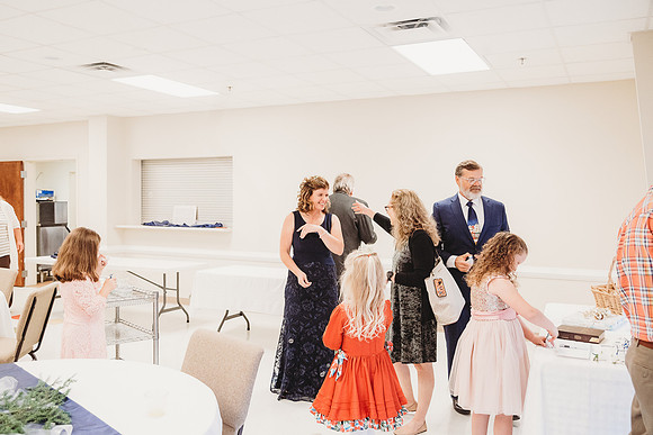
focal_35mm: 33
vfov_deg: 40.4
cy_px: 217
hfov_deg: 57.7
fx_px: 592
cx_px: 317
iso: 2500
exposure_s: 1/200
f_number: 4
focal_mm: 31
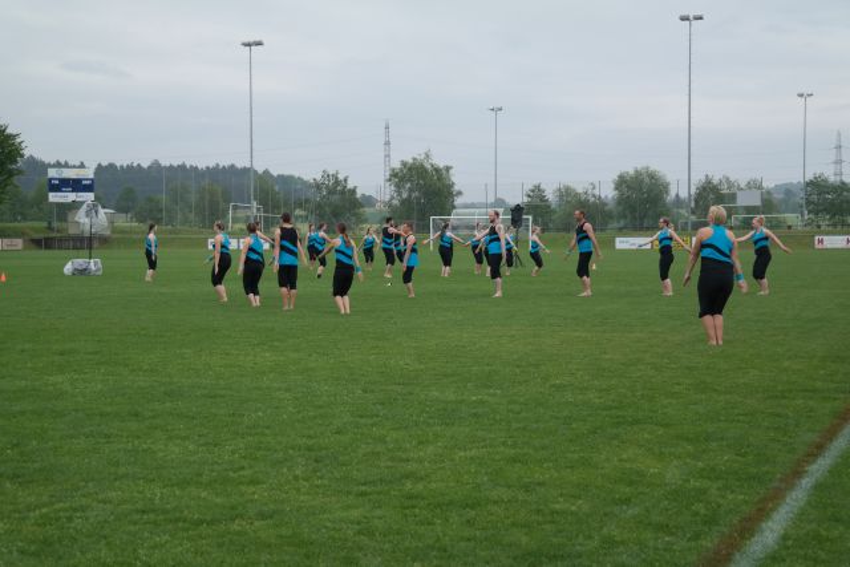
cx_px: 425
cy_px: 284
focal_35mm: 64
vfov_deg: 21.3
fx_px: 1511
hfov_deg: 31.4
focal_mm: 42
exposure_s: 1/125
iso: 200
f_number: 5
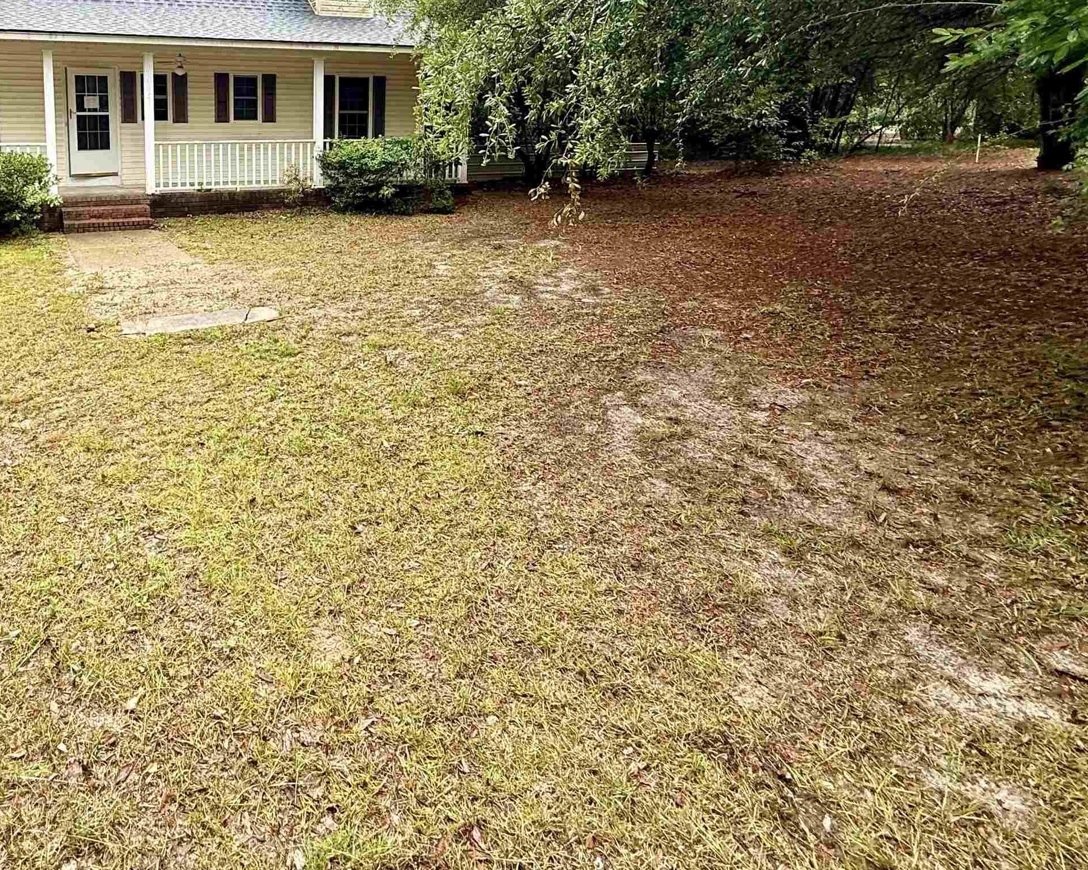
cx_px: 277
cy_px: 215
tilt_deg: -7.6
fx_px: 709
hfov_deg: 70.2
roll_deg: +0.2
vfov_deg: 59.7
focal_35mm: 22
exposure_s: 1/152
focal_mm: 2.22
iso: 50
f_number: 2.2
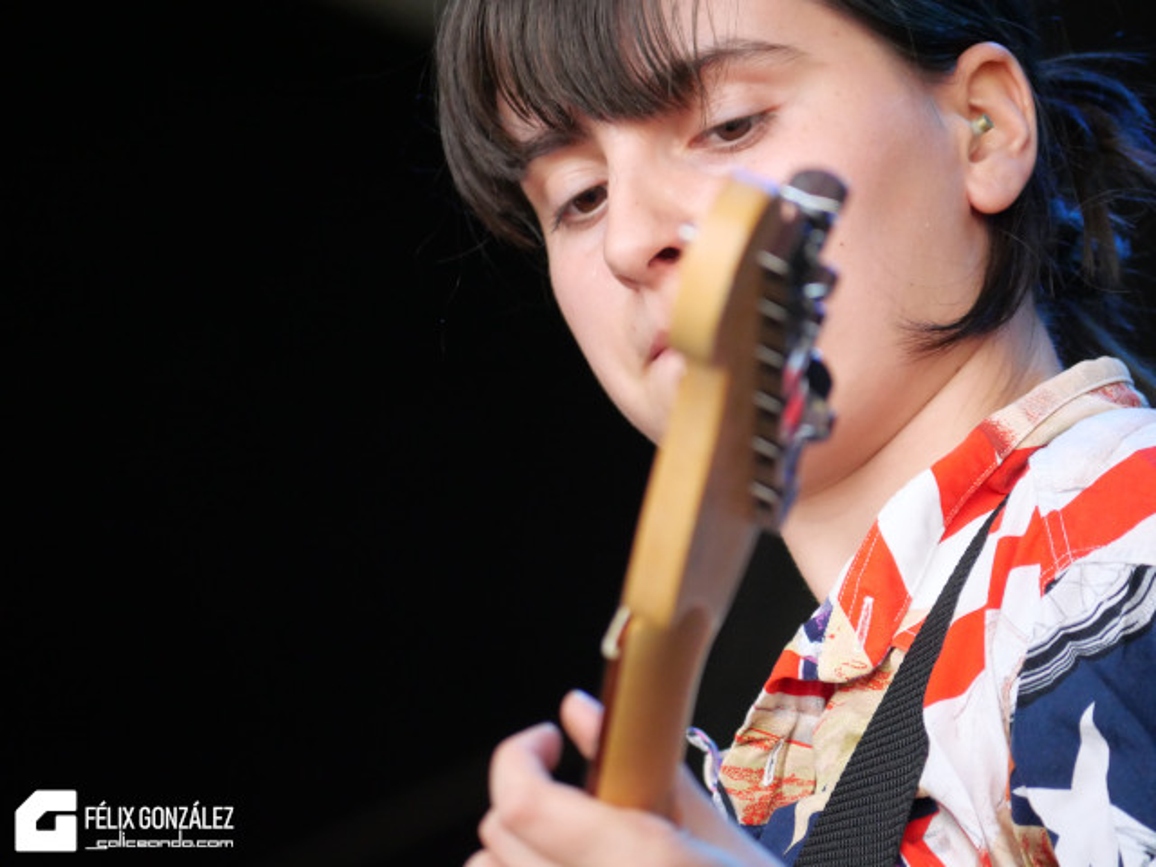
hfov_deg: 5.0
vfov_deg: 3.7
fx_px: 13358
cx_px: 578
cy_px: 434
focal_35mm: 400
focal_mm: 200
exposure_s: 1/500
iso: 2500
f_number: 5.6
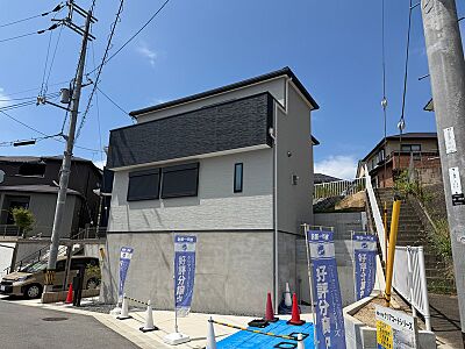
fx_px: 322
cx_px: 232
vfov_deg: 56.8
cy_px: 174
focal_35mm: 24
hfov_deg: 71.6
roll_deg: -1.3
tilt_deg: +13.3
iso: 80
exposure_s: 1/7353
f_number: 1.78
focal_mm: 6.76
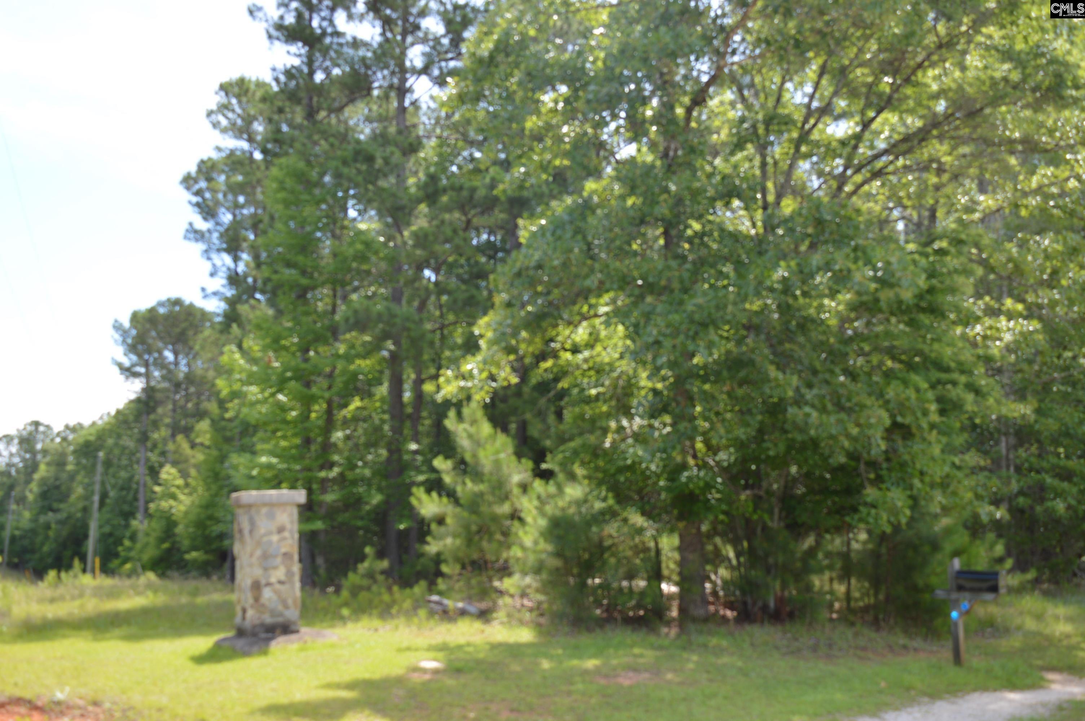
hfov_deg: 59.5
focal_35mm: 32
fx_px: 949
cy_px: 360
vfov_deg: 41.6
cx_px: 542
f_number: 5.6
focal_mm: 21
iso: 100
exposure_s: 1/200
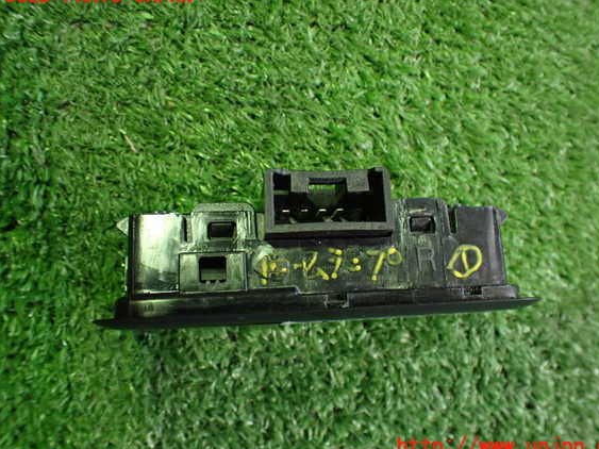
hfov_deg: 56.8
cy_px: 221
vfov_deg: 44.1
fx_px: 554
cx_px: 318
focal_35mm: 32
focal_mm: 5.4
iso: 800
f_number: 2.3
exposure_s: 1/30
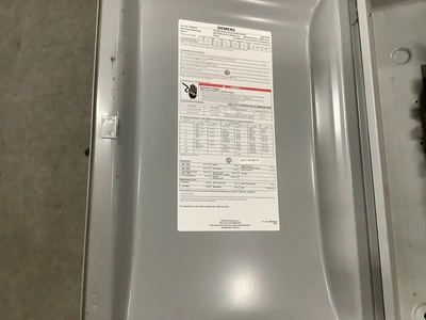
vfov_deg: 45.4
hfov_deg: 58.4
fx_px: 381
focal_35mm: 31
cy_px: 160
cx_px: 213
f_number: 2.4
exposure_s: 1/60
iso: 250
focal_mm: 3.3
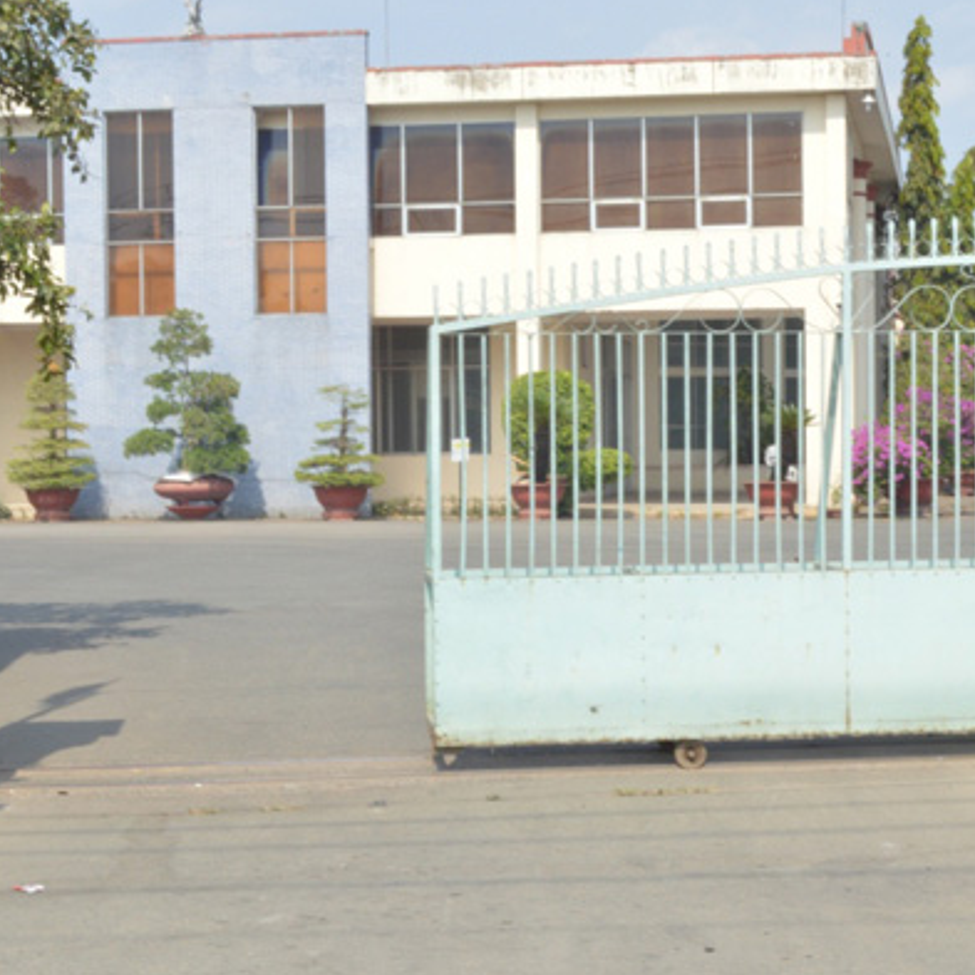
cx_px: 615
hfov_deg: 24.6
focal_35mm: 70
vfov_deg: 24.7
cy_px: 483
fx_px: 2231
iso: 400
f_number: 32
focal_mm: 36
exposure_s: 1/30
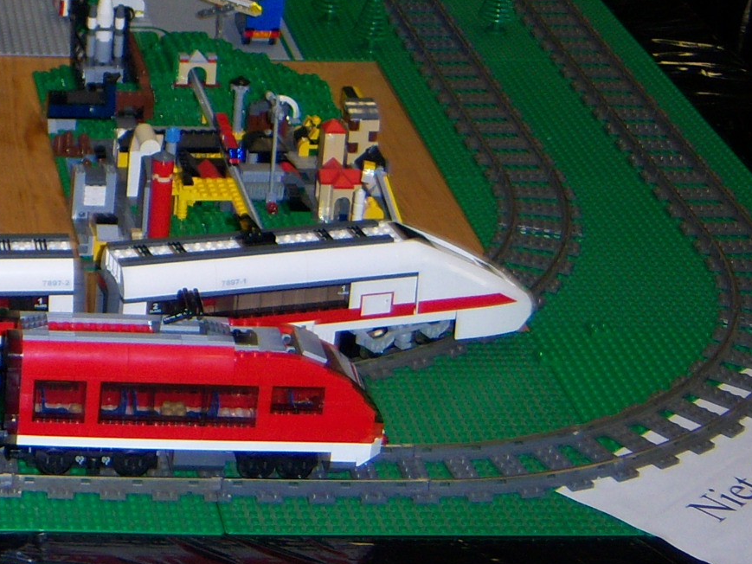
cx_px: -248
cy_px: -77
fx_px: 2303
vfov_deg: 13.6
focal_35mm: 106
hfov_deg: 17.3
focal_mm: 7.5
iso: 80
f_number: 2.8
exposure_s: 1/60
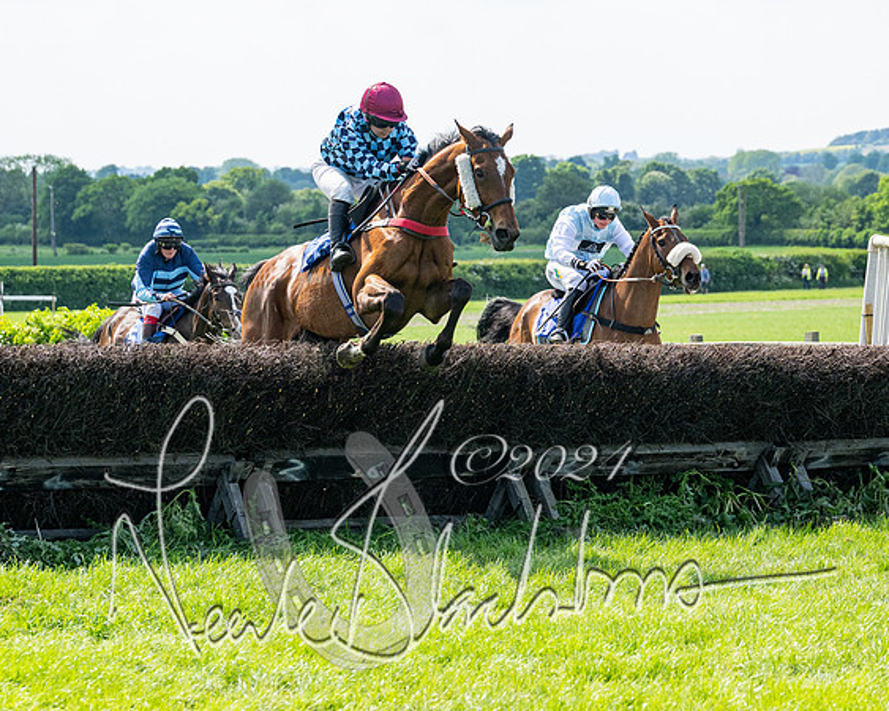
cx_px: 480
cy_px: 364
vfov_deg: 12.1
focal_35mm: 127
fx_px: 3350
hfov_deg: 15.1
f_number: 4
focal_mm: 70
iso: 400
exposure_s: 1/3200
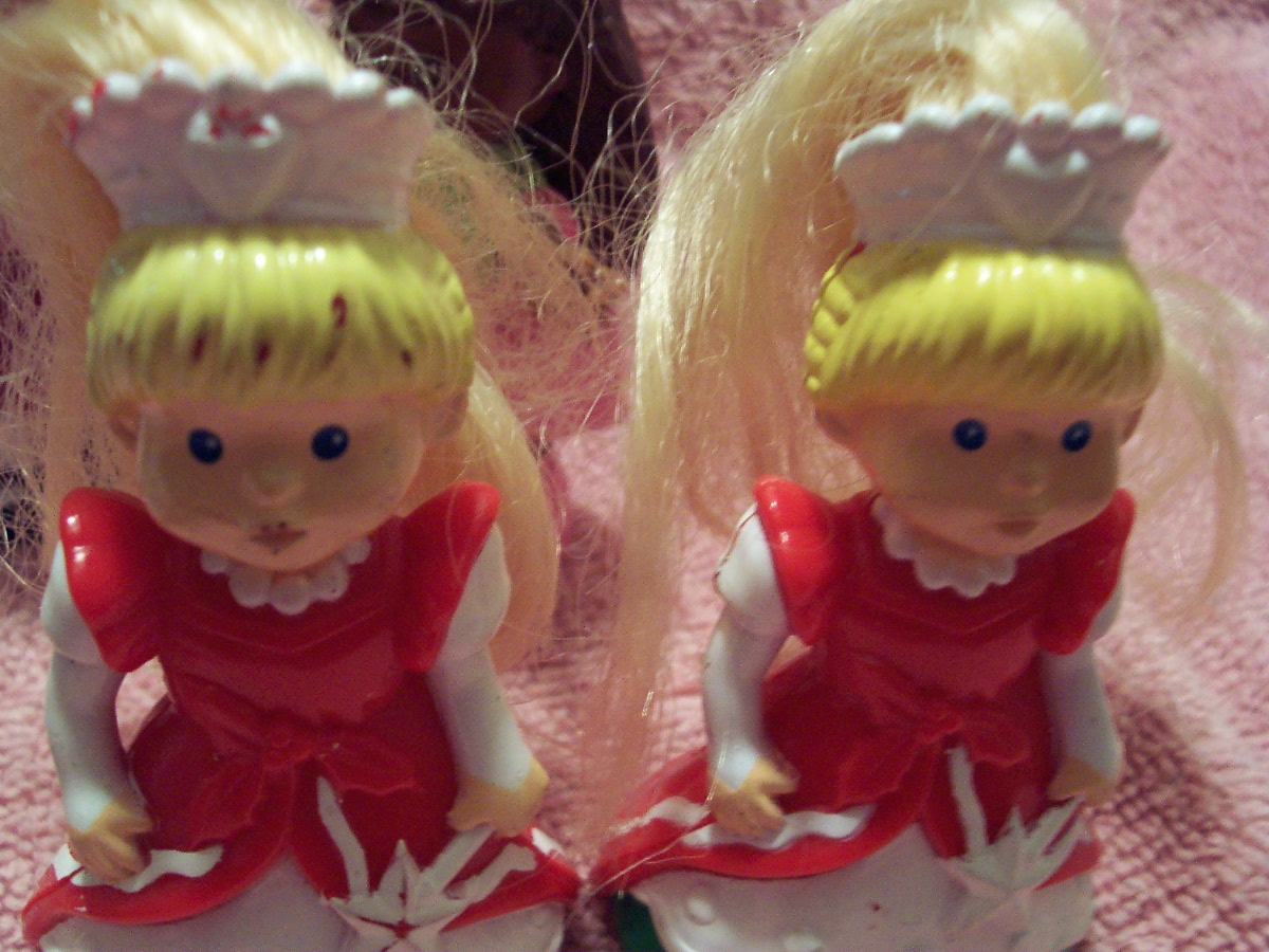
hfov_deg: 50.1
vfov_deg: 38.7
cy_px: 476
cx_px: 634
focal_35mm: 37
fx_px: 1356
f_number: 2.8
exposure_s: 1/8
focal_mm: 5.6
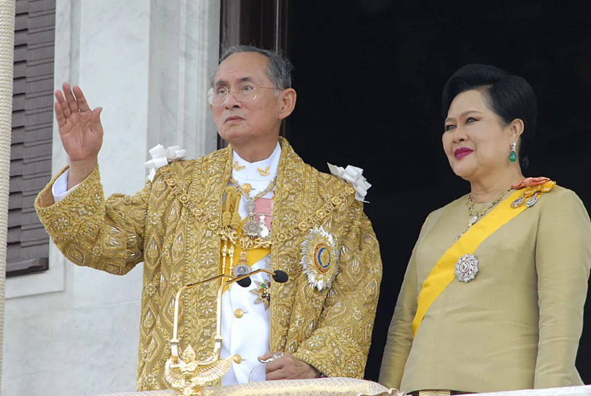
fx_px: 8152
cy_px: 183
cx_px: 310
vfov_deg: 2.8
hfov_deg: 4.2
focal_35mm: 496
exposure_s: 1/200
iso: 400
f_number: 7.1
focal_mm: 300
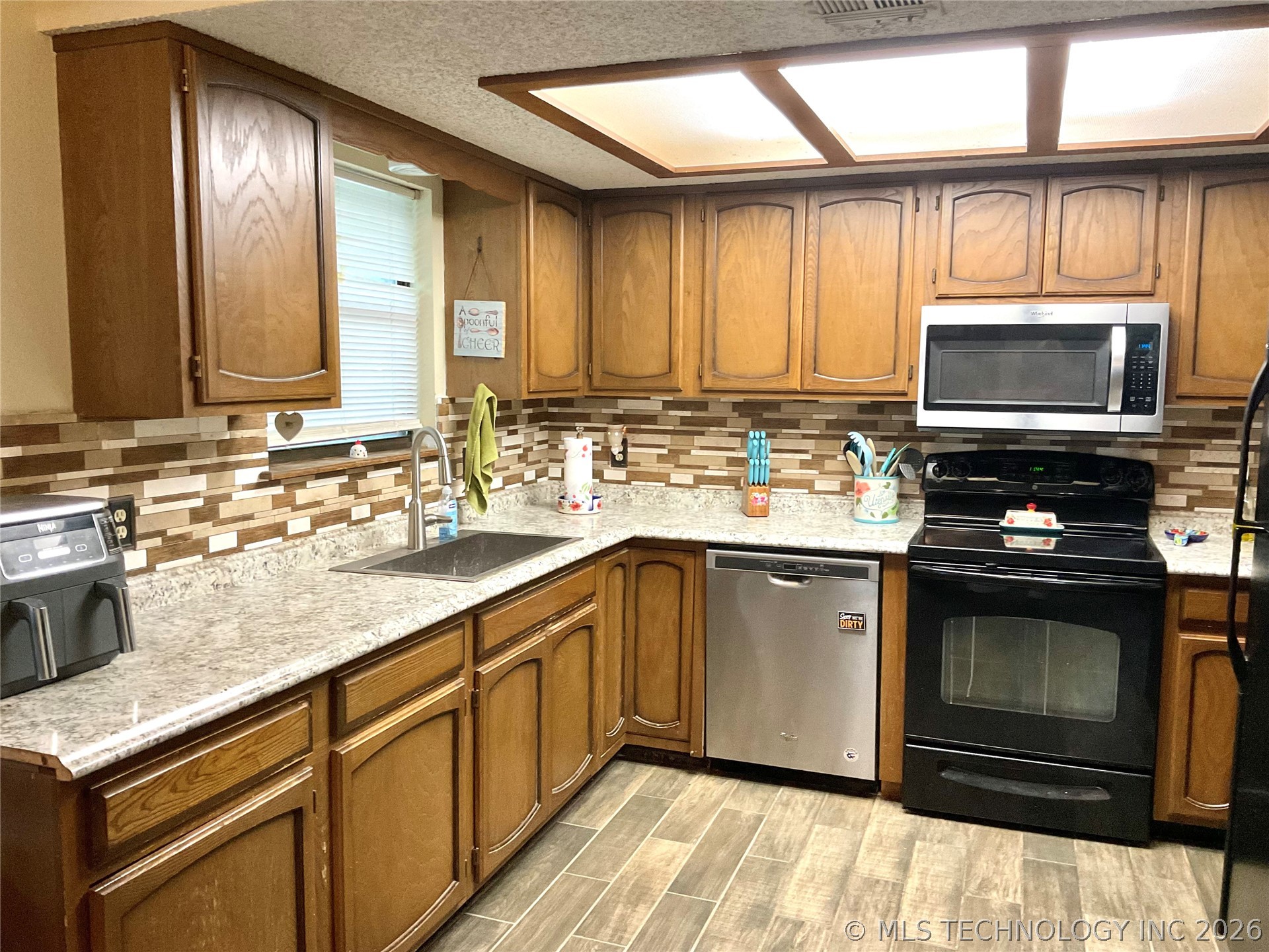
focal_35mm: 29
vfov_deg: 48.2
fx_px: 1063
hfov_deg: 61.7
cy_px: 476
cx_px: 634
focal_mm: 3
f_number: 1.8
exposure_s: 1/60
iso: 250
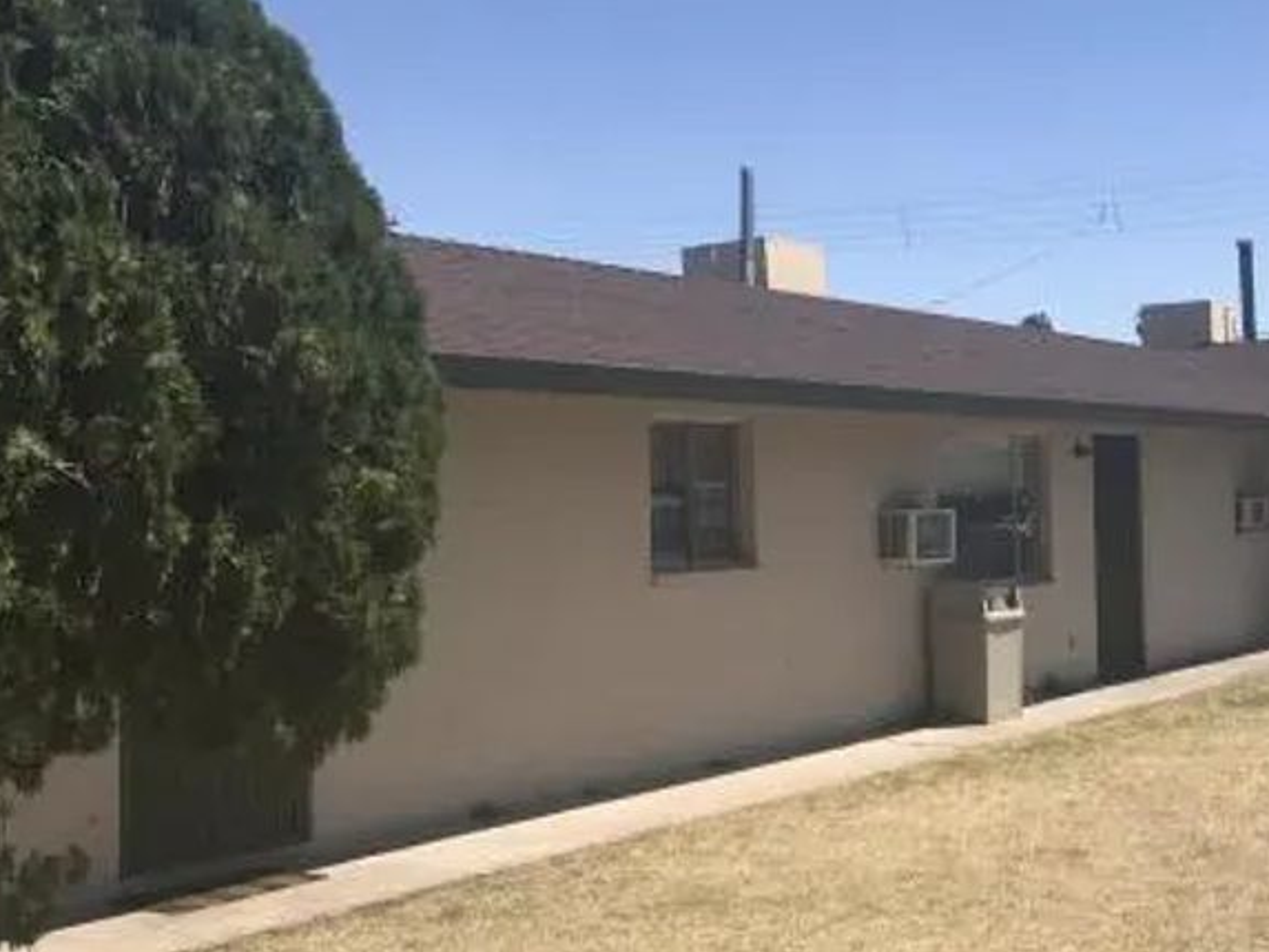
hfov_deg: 36.9
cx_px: 1008
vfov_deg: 29.1
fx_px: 1833
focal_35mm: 50
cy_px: 458
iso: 20
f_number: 1.8
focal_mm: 3.99
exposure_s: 1/2519
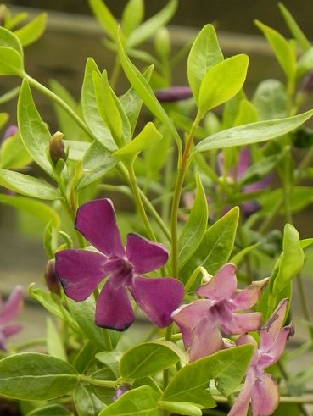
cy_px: 282
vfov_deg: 9.4
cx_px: 99
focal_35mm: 210
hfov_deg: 7.1
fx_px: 2528
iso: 160
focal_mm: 23
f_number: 4.5
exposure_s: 1/400
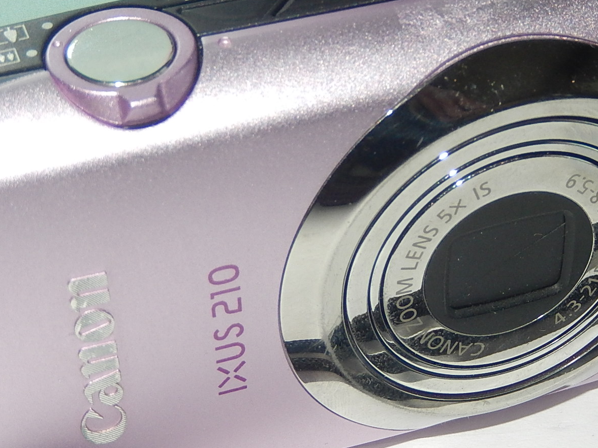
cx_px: 388
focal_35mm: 112
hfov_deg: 17.5
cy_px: 243
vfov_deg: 13.2
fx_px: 1934
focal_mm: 10.4
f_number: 9.2
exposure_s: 1/30
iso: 200
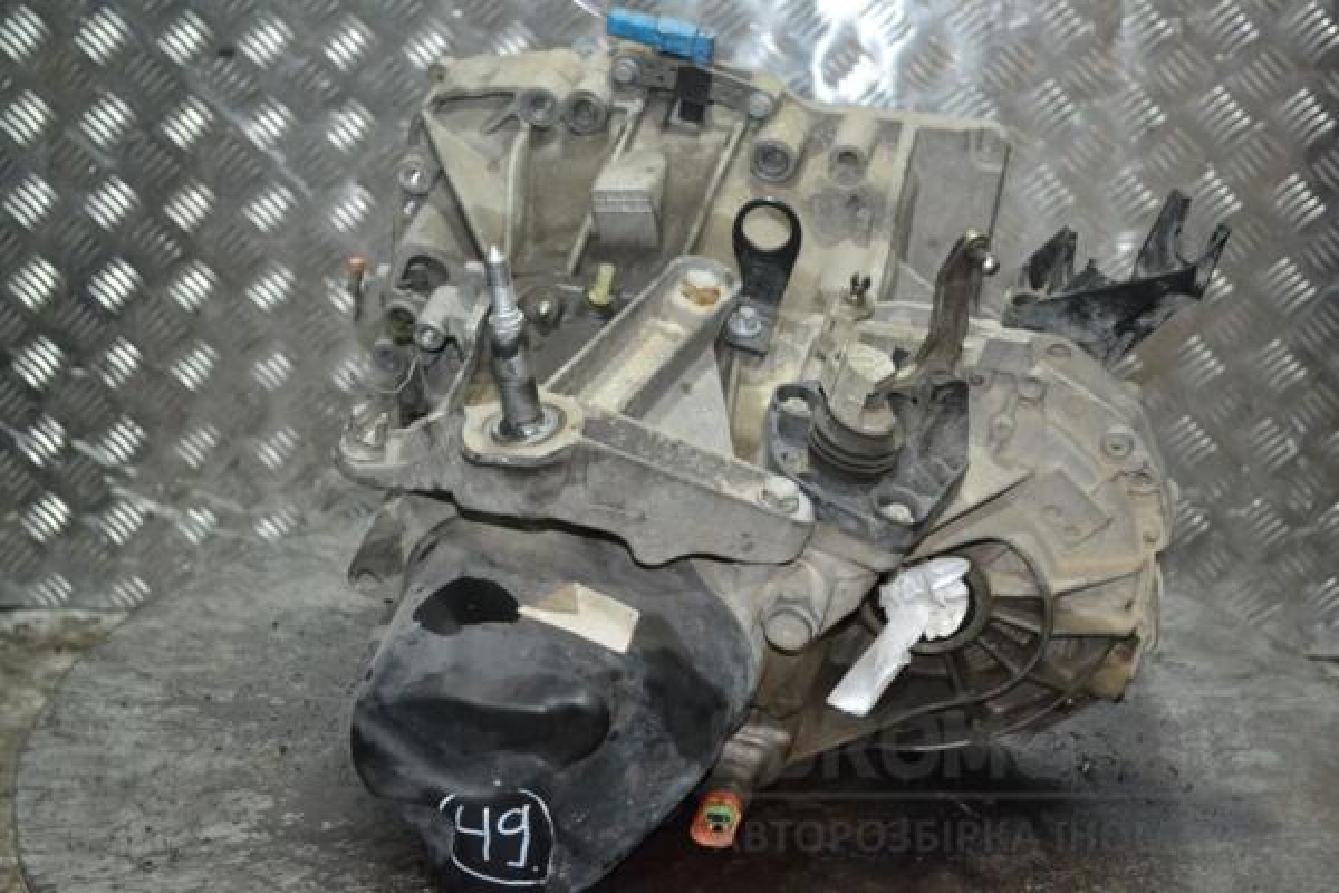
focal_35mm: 63
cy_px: 446
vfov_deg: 21.6
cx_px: 670
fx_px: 2343
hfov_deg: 31.9
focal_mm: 42
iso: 2500
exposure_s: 1/60
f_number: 5.3
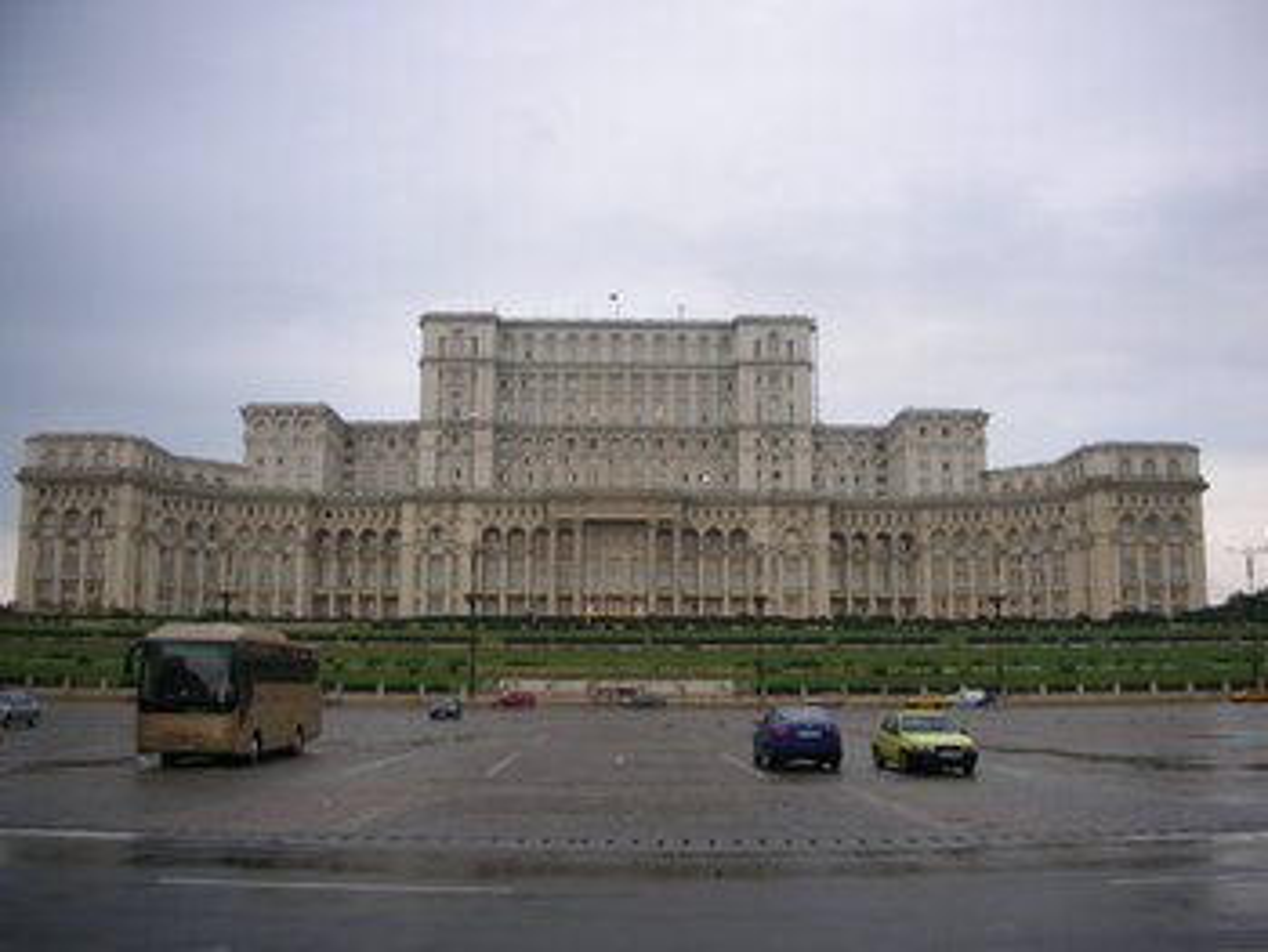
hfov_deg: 52.6
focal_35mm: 35
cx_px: 634
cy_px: 476
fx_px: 1283
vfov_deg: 40.7
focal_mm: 5.8
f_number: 3
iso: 50
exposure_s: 1/36.5
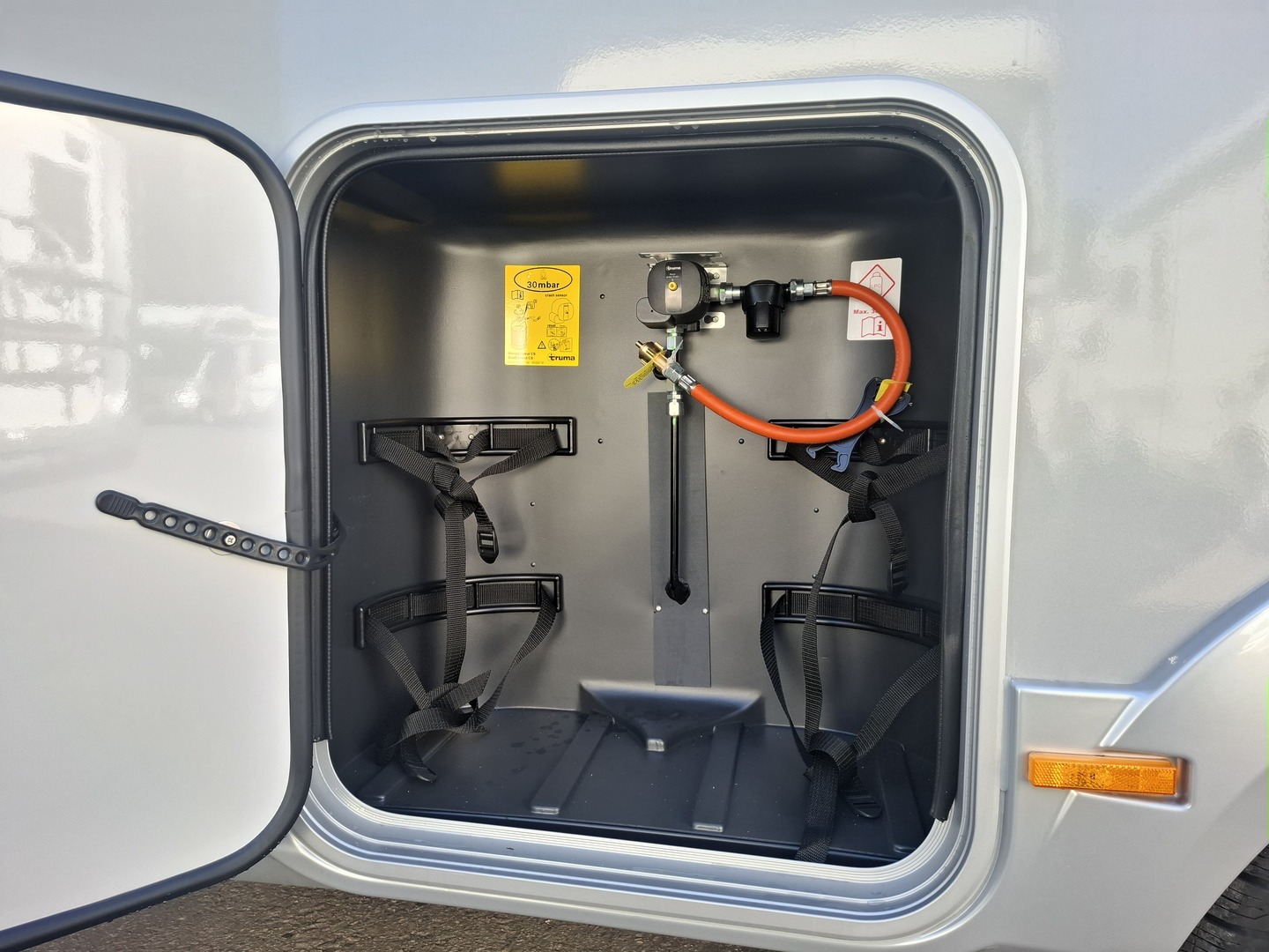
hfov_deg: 73.9
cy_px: 476
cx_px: 634
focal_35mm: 23
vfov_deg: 58.9
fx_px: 843
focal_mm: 5.54
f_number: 1.8
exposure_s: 1/177
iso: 50
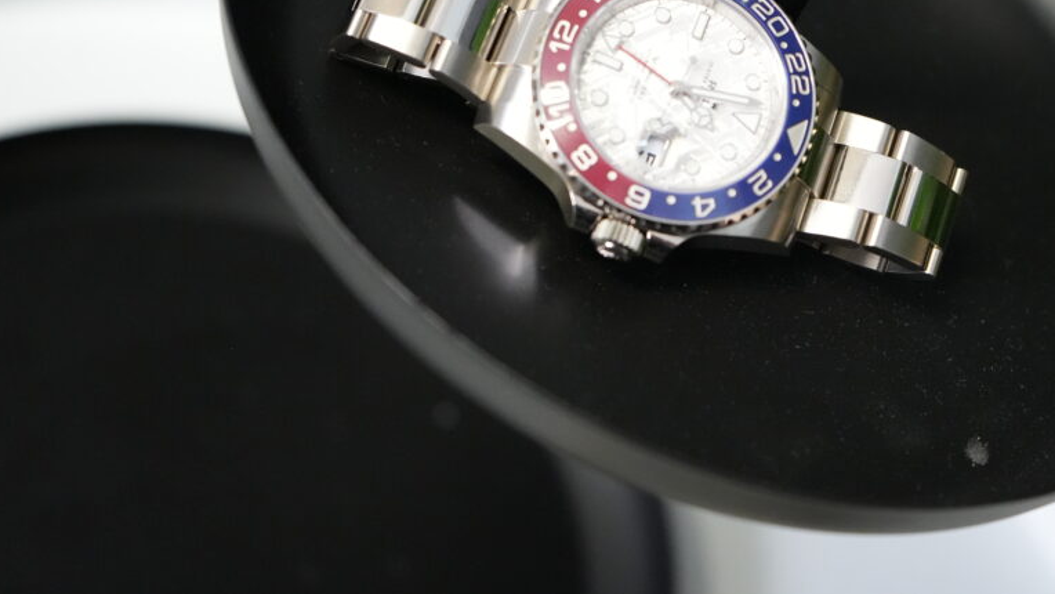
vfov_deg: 18.1
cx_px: 668
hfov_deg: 31.7
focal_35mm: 66
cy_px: 125
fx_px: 1847
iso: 8000
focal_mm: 47
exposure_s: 1/160
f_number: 4.5
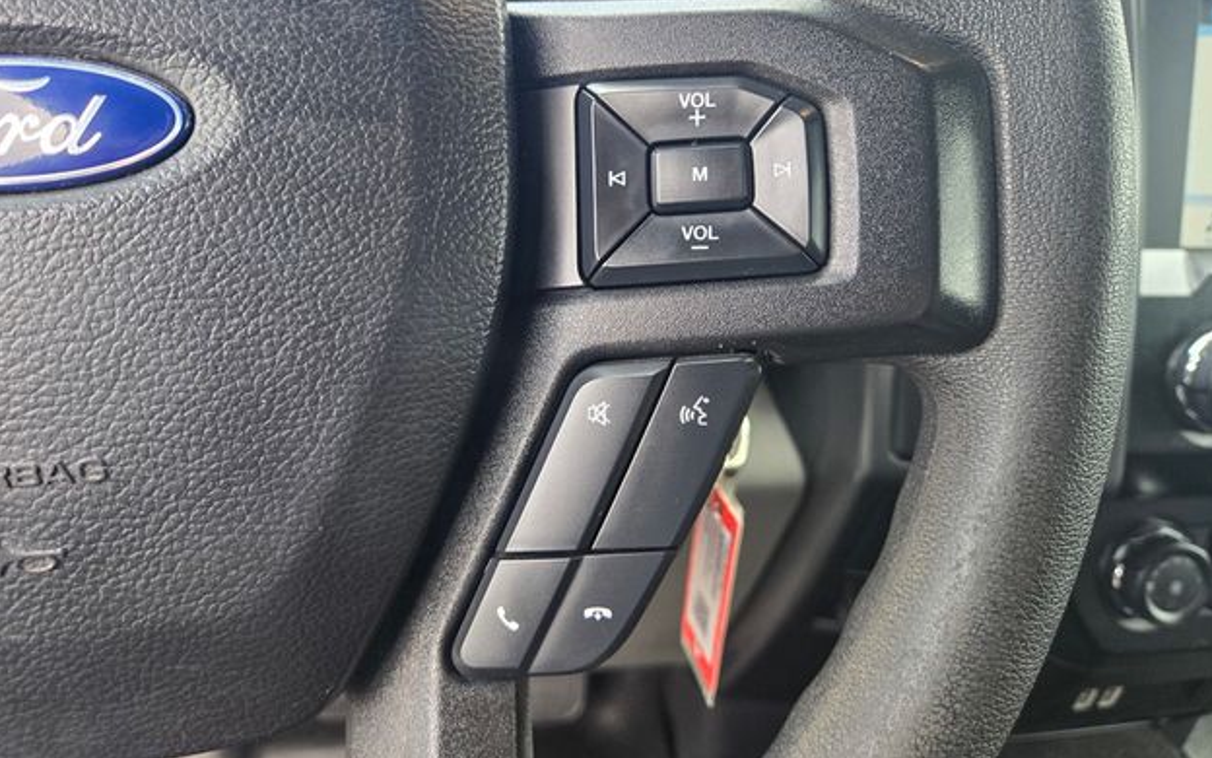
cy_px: 327
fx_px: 826
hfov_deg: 72.5
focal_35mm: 25
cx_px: 614
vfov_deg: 49.1
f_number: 1.8
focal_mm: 5.4
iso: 160
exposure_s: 1/180
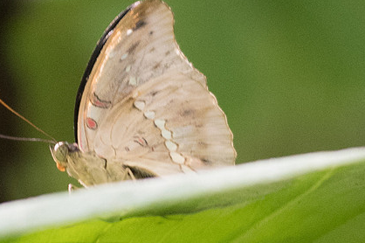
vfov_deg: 1.3
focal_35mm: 1081
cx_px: 137
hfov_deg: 1.9
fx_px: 10951
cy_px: 104
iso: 1250
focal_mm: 150
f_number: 3
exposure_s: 1/200
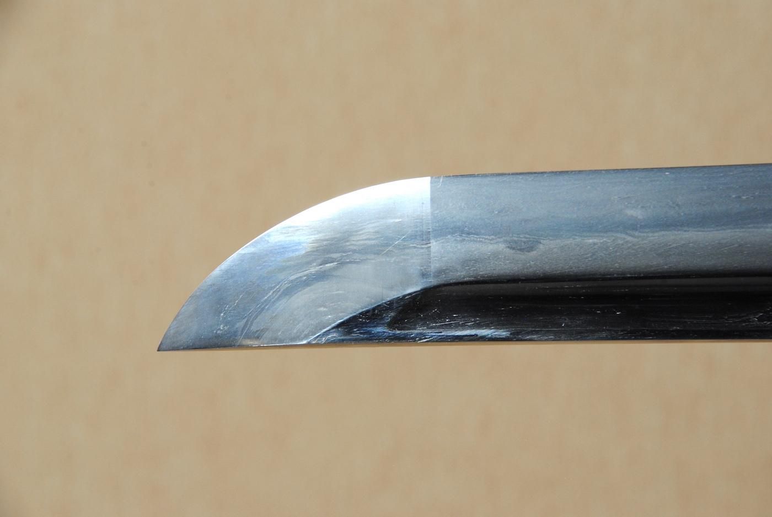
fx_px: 3864
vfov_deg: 7.6
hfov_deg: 11.4
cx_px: 386
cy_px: 258
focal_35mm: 180
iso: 400
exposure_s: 1/2
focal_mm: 120
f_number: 11
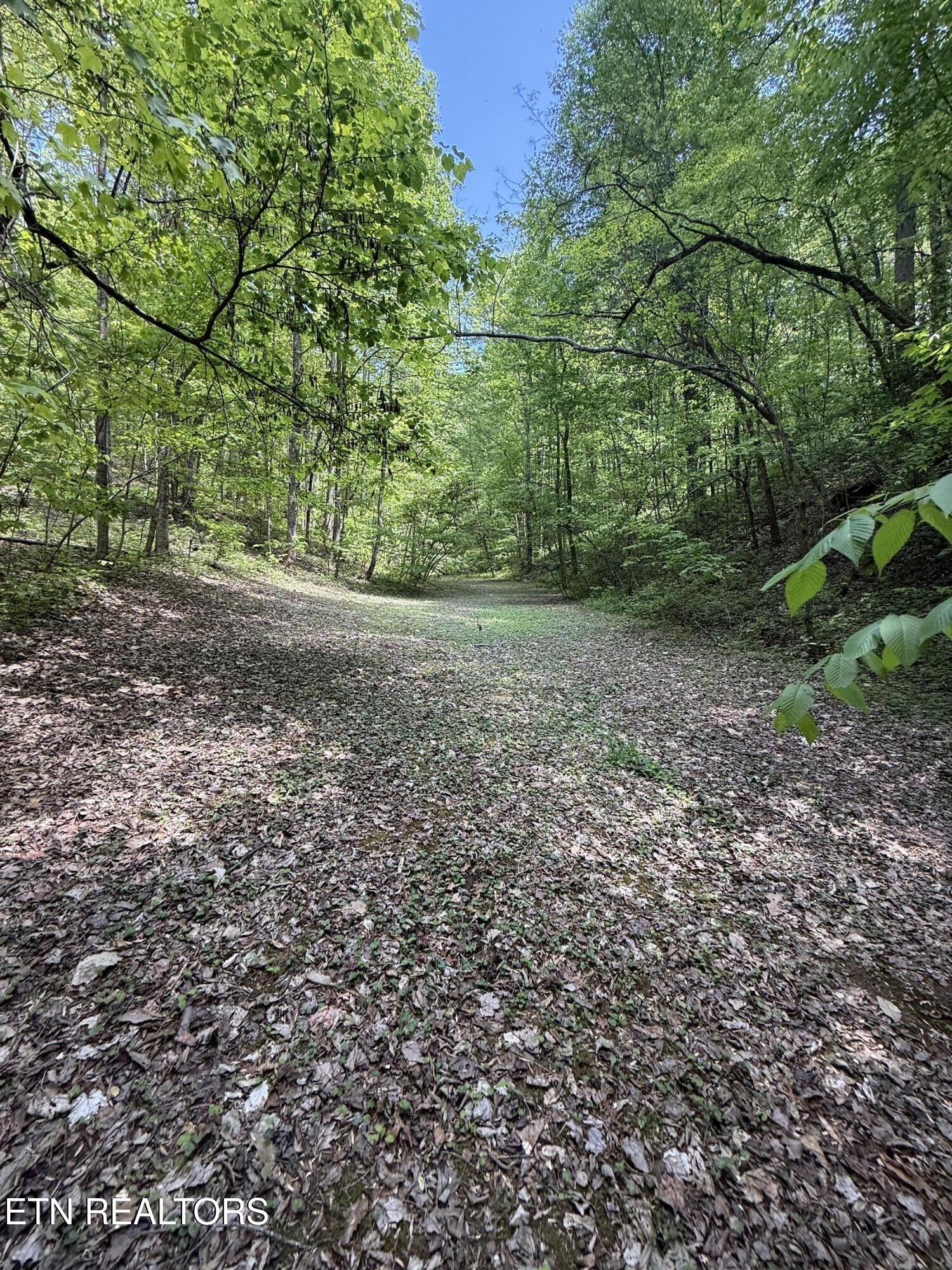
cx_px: 476
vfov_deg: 102.1
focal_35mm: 14
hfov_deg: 85.7
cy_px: 635
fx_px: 513
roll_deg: +0.9
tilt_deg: -4.2
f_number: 2.2
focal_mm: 2.22
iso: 50
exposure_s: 1/99
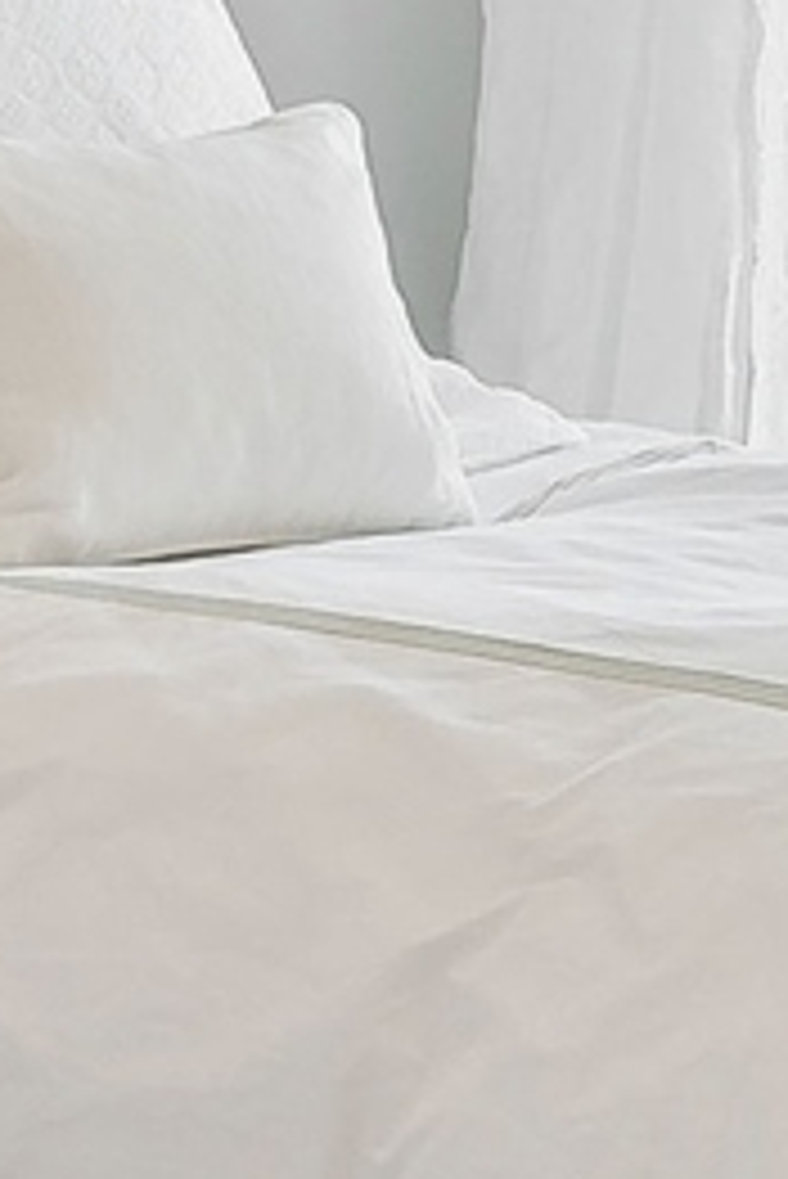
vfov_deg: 12.5
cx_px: 1139
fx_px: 5377
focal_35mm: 164
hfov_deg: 8.2
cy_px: 297
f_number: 11
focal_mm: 14
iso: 200
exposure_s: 1/8
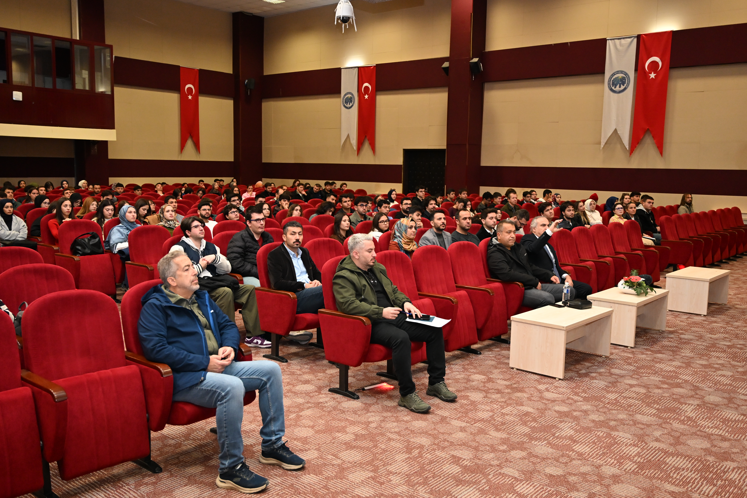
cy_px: 249
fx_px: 674
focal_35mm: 32
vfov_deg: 40.5
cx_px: 374
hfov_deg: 58.0
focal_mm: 32.5
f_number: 4.5
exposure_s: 1/60
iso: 3200
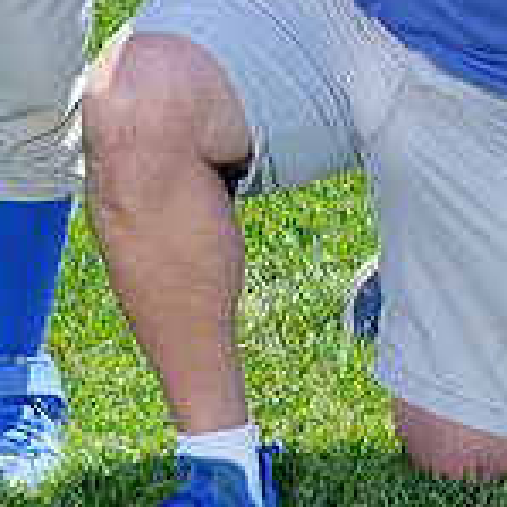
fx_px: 5004
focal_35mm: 302
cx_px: 250
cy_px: -330
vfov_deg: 5.7
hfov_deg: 5.8
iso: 160
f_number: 9
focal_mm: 91
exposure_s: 1/200
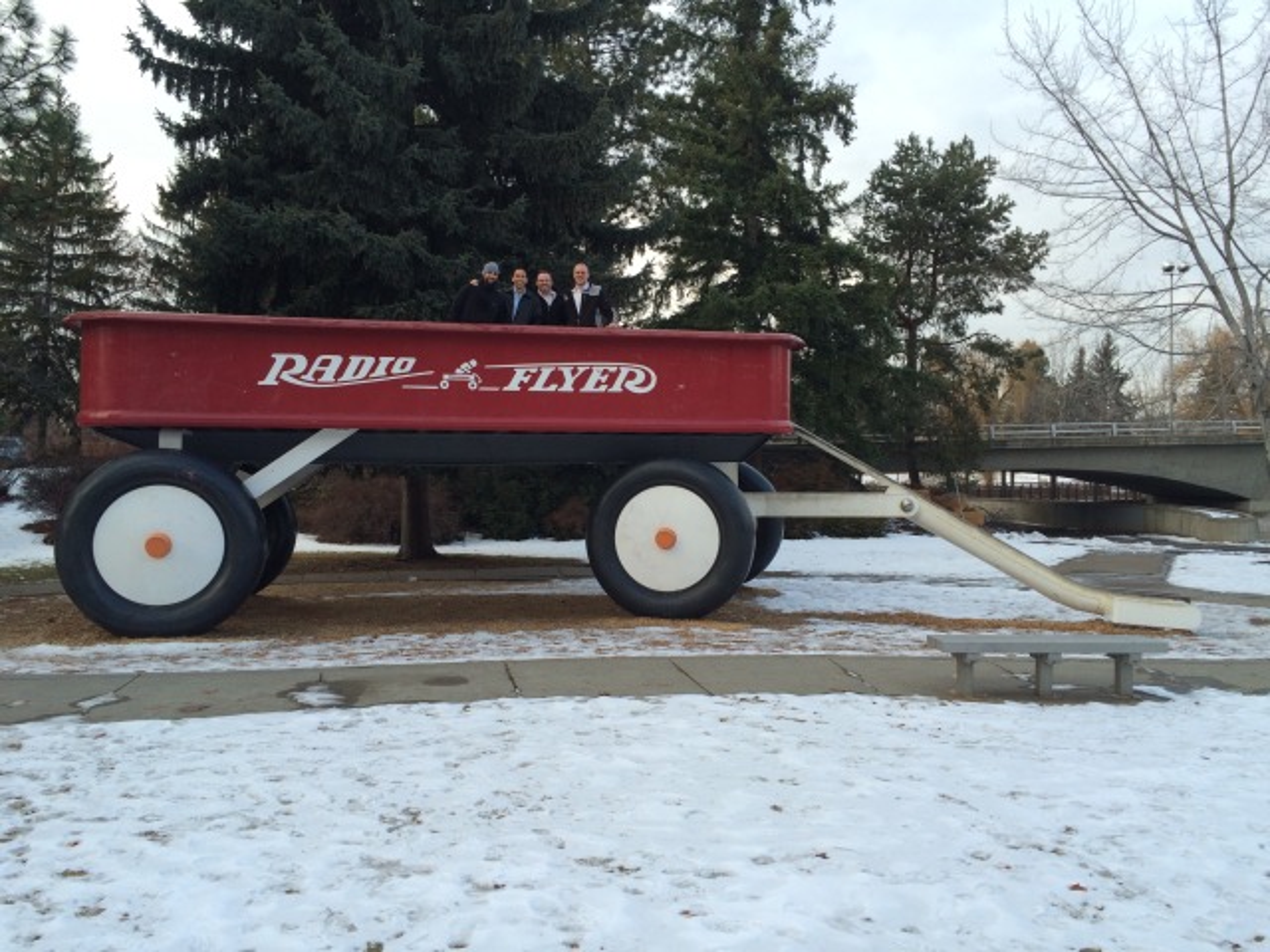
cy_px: 476
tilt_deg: -1.8
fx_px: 1064
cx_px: 635
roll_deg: +1.2
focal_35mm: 29
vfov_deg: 48.2
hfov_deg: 61.7
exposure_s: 1/130
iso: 32
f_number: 2.2
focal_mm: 4.15
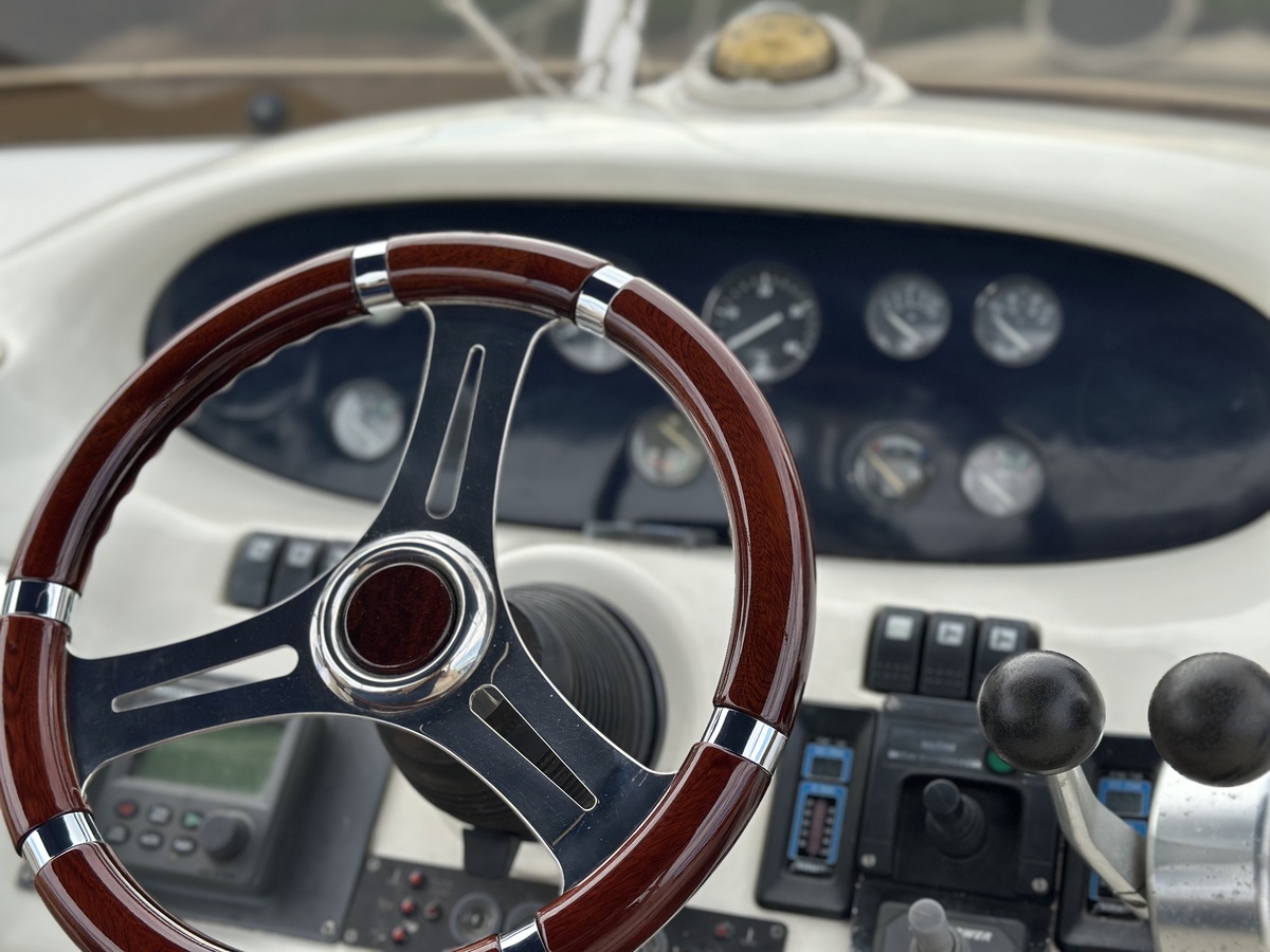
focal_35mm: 48
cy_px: 476
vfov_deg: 30.3
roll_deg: +4.1
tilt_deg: -26.4
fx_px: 1761
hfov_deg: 39.7
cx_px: 635
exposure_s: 1/1227
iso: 80
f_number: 1.78
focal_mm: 6.86
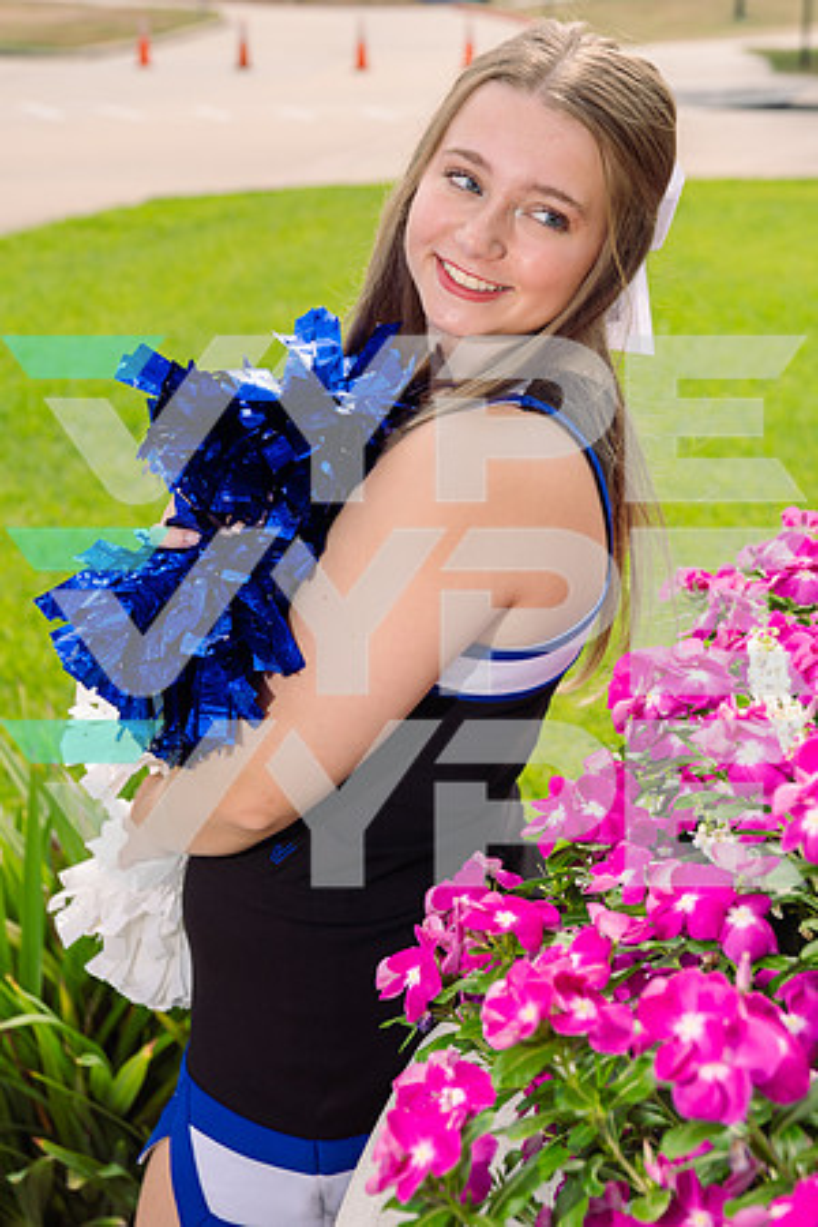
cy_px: 614
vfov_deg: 28.8
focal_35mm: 70
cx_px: 409
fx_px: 2386
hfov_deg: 19.5
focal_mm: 70
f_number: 7.1
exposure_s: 1/250
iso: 125
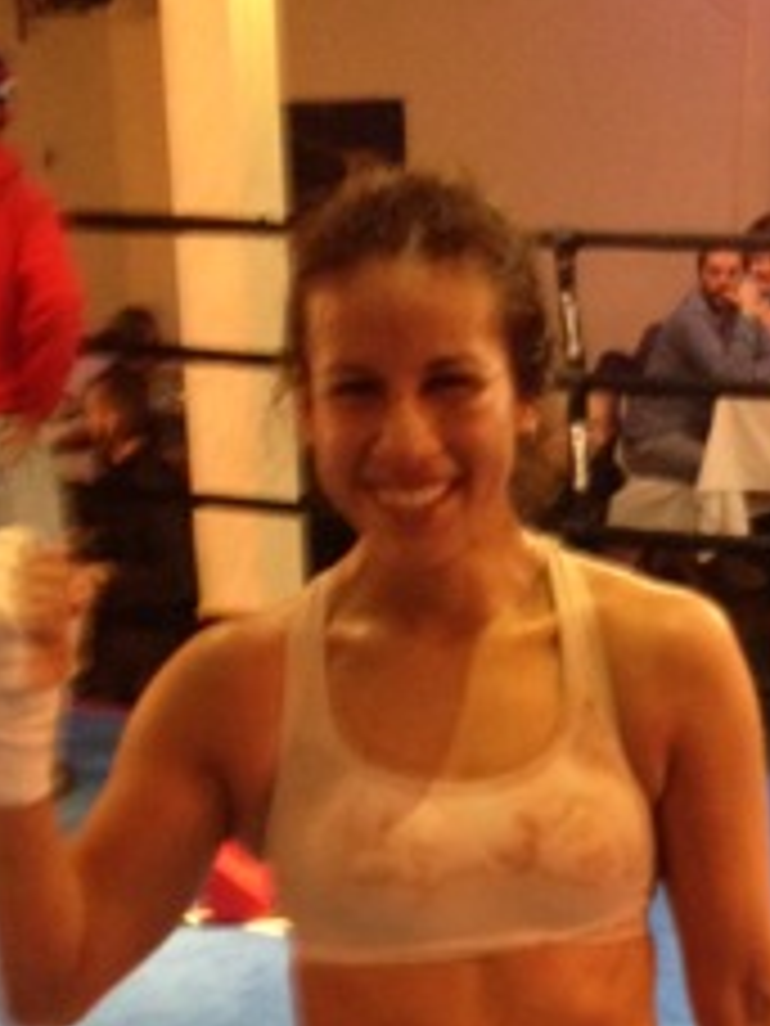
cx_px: 491
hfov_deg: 16.9
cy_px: 1156
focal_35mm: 87
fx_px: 2580
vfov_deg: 21.3
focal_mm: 4.13
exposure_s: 1/20
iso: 250
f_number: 2.4
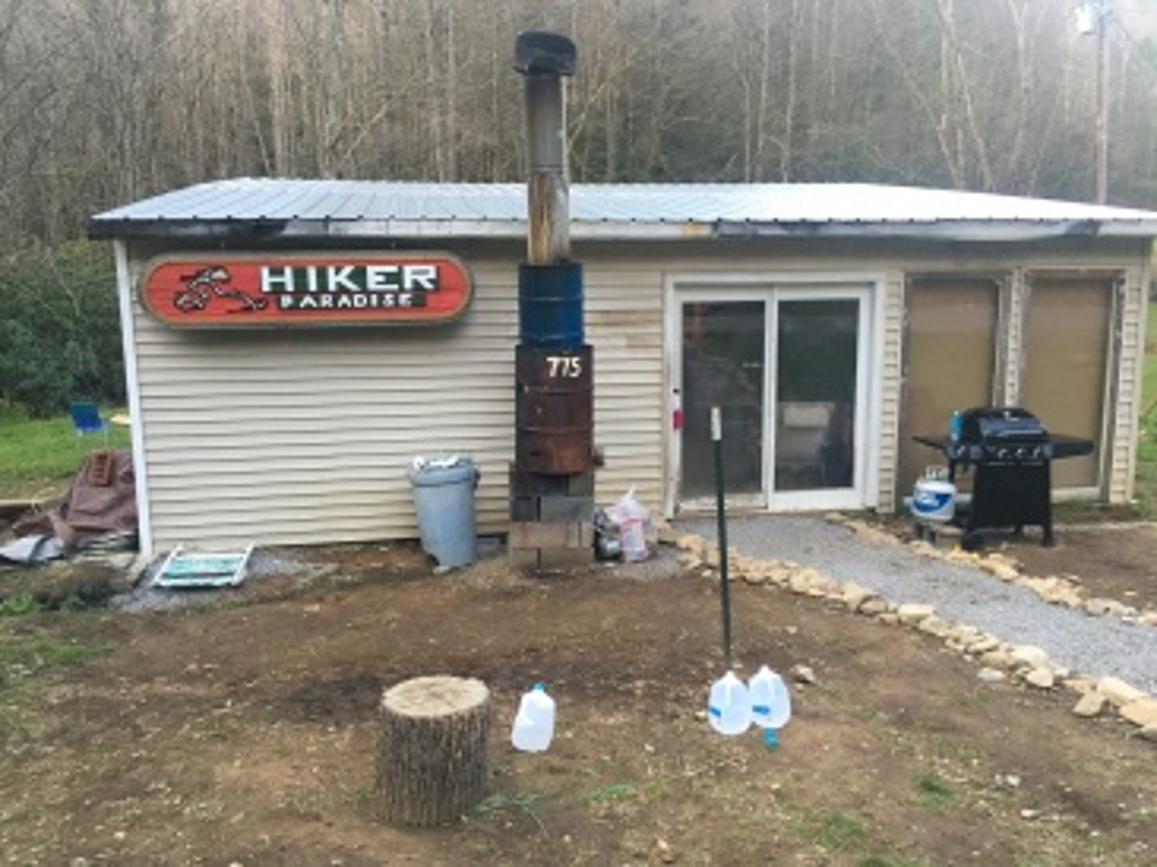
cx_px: 578
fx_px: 969
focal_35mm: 29
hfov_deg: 61.7
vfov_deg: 48.2
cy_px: 434
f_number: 2.2
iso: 40
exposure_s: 1/30
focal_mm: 4.15
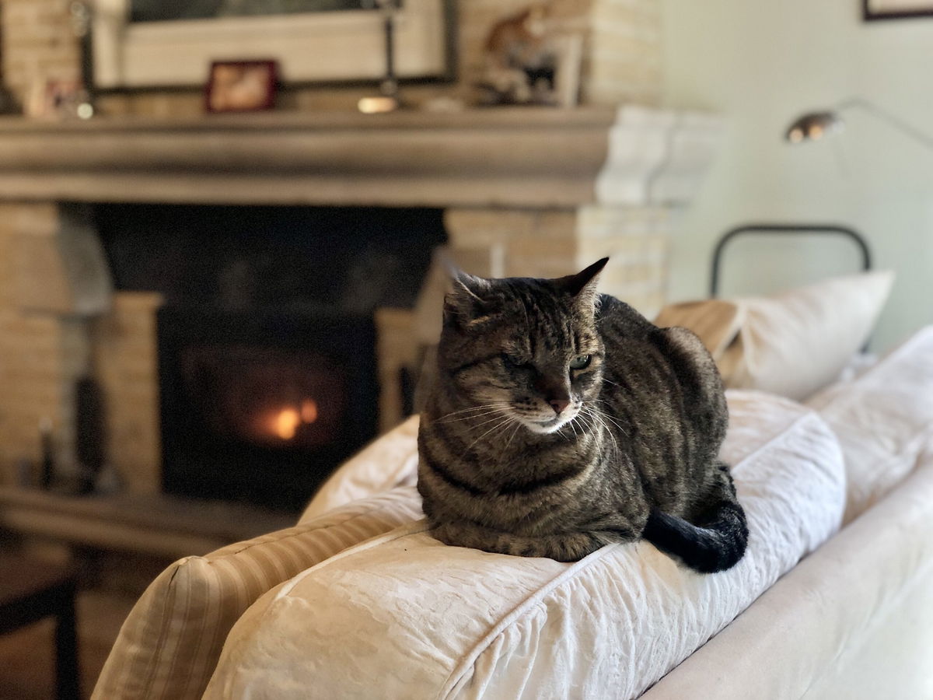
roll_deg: +1.0
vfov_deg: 28.0
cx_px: 466
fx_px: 1402
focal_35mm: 52
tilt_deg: -7.6
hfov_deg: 36.8
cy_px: 350
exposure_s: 1/33
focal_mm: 6
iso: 100
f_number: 2.4
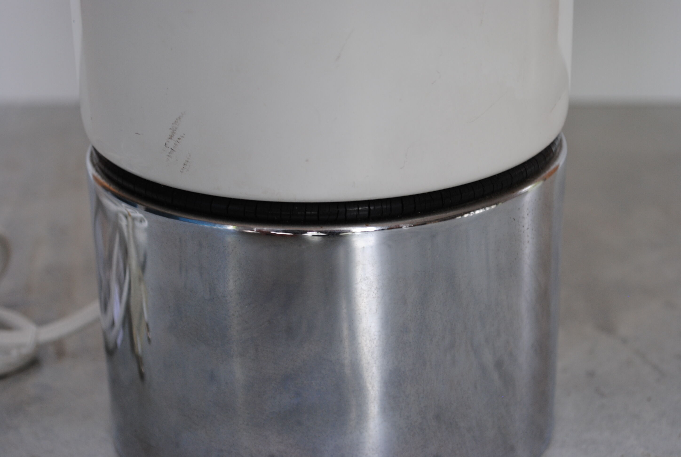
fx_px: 1564
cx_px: 340
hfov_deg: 24.6
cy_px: 228
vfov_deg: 16.6
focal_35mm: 82
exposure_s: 1/60
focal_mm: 55
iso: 200
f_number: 5.6
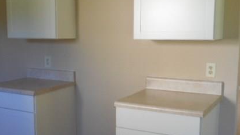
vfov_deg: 24.4
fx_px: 312
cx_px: 92
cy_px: 76
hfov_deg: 41.8
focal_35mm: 49
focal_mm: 5.2
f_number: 4
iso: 200
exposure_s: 1/30
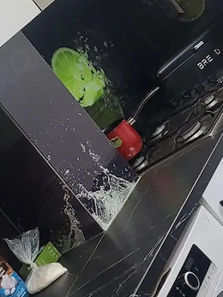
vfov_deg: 19.6
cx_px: 40
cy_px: 163
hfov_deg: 14.7
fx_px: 859
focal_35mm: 100
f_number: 1.8
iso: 200
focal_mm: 5.4
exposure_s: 1/100
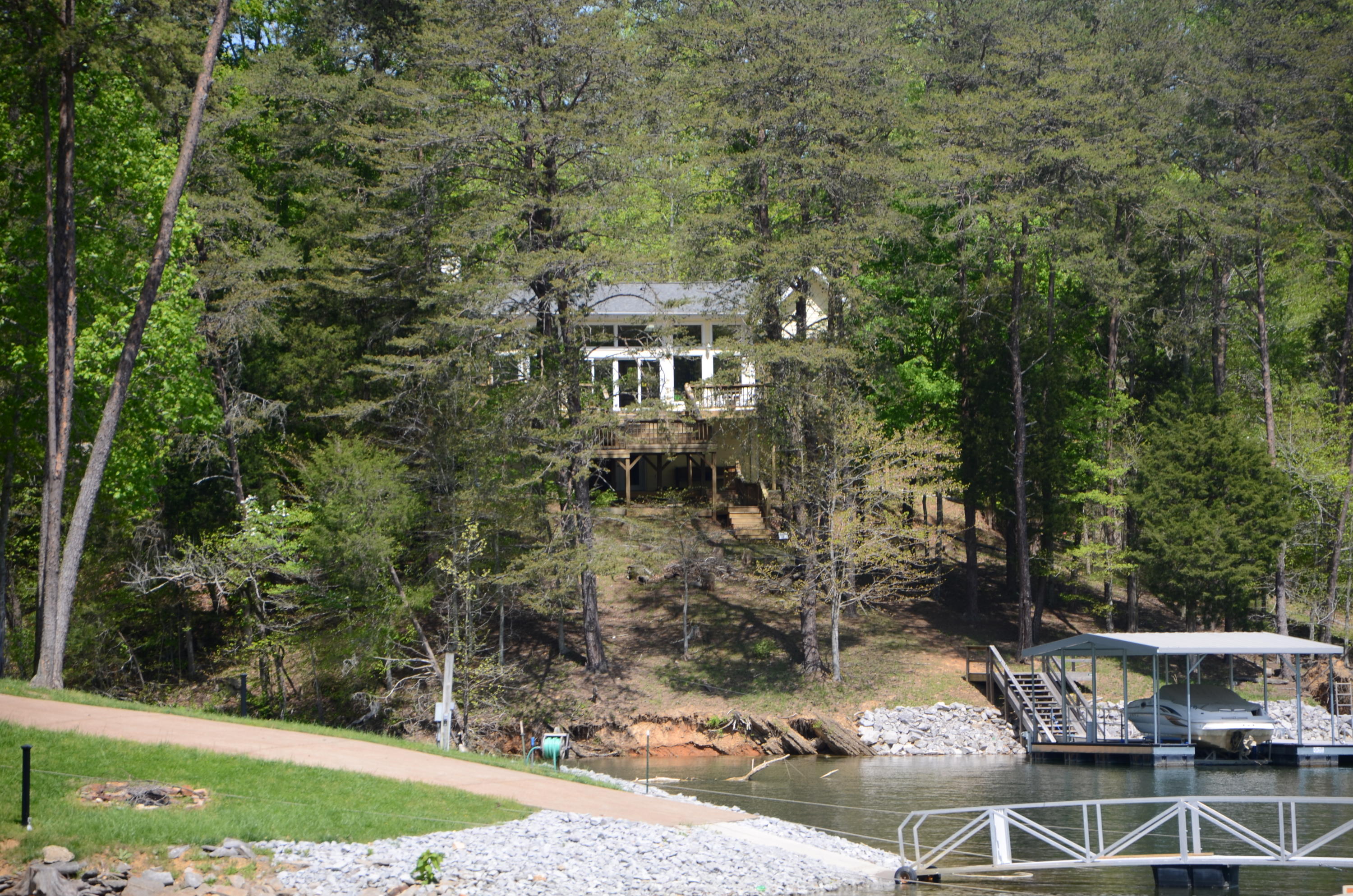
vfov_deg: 8.7
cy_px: 448
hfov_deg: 13.1
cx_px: 676
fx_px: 5907
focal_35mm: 158
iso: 100
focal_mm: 105
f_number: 5.6
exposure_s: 1/250
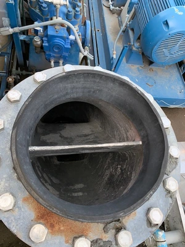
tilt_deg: -60.6
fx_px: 185
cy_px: 124
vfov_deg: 67.3
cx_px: 92
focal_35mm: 26
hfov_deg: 53.1
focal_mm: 4.25
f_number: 1.8
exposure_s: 1/415
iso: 25
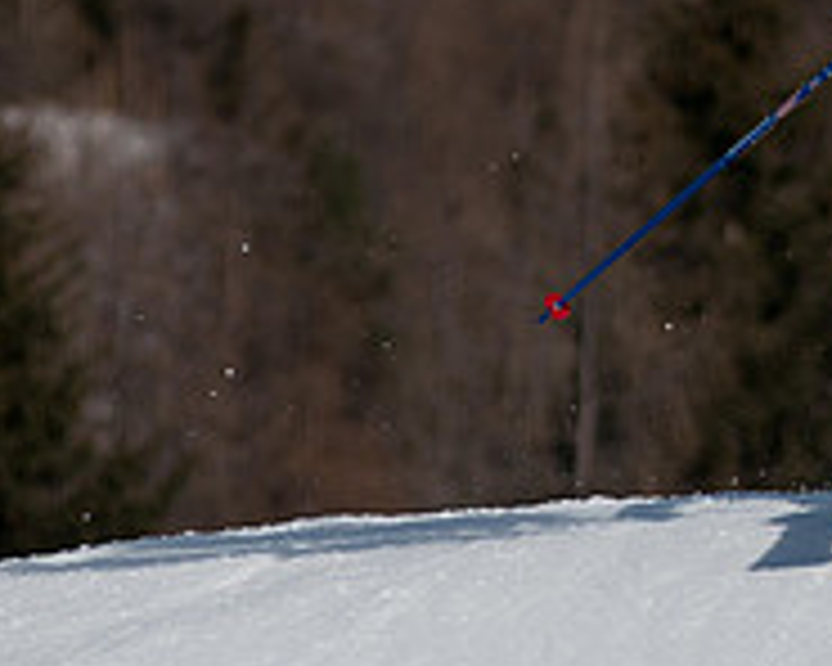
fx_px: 18419
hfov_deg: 2.6
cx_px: 1160
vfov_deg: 2.1
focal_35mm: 748
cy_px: 155
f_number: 3.5
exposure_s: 1/2000
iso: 200
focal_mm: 170
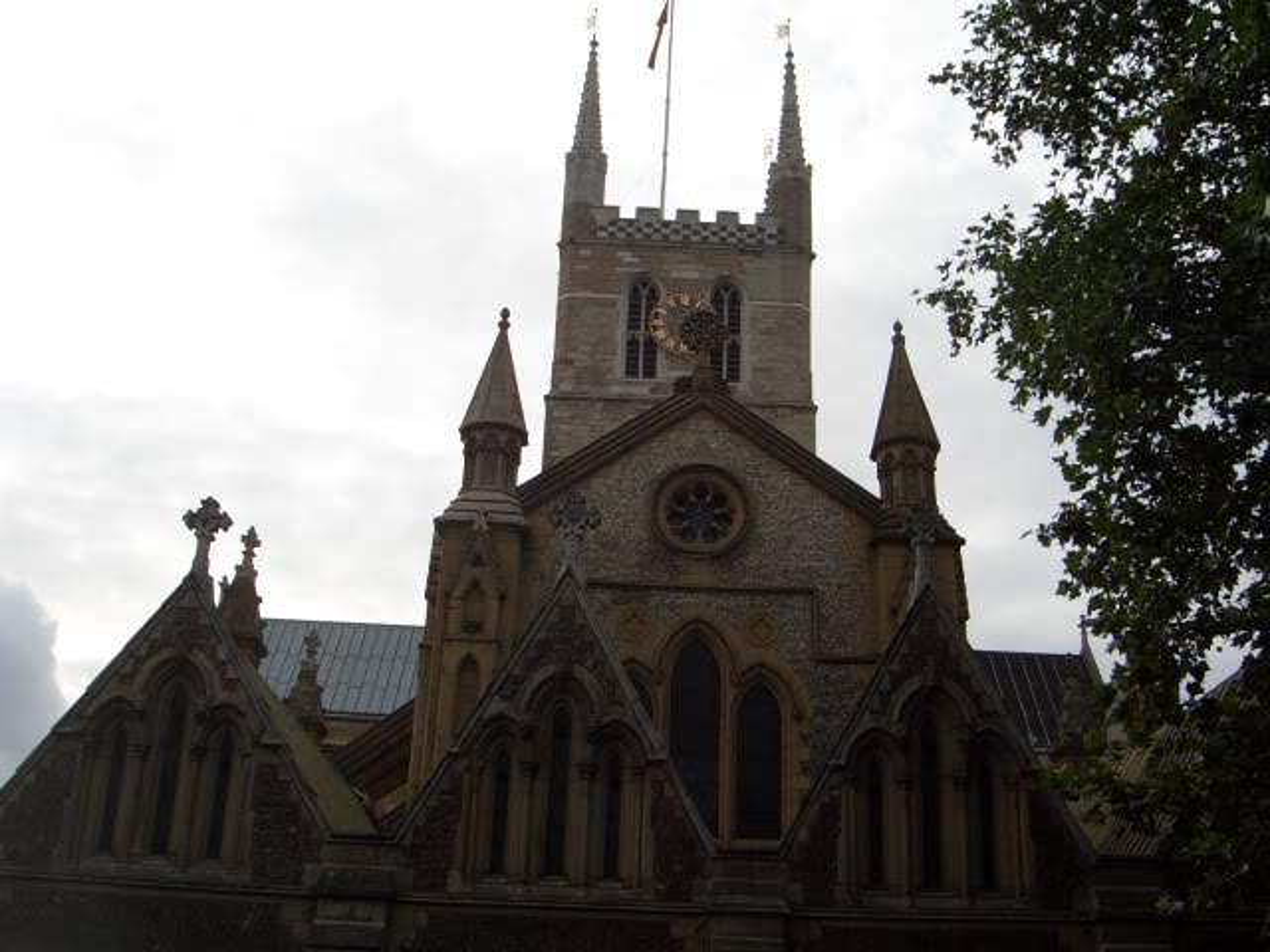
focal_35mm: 39
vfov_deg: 36.8
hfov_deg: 47.9
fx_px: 1431
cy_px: 476
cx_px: 635
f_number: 4.8
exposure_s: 1/640
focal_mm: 8
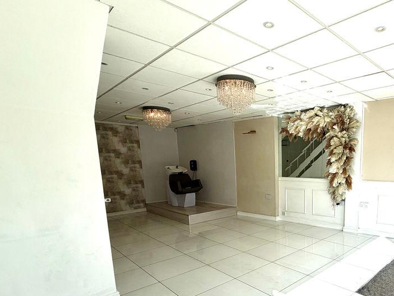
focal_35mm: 22
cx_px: 294
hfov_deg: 71.4
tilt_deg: -9.0
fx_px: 250
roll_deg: +0.4
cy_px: 201
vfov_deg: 59.5
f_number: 2.2
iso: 20
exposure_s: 1/942
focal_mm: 2.22
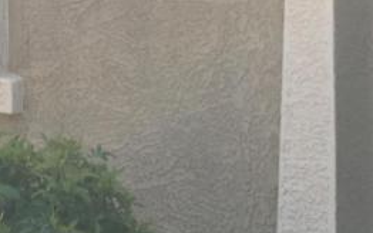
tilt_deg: -0.8
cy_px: -26
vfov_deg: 10.8
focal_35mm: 120
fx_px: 1220
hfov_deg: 17.1
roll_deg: +0.3
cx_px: 43
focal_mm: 4.15
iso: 25
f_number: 2.2
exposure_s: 1/686
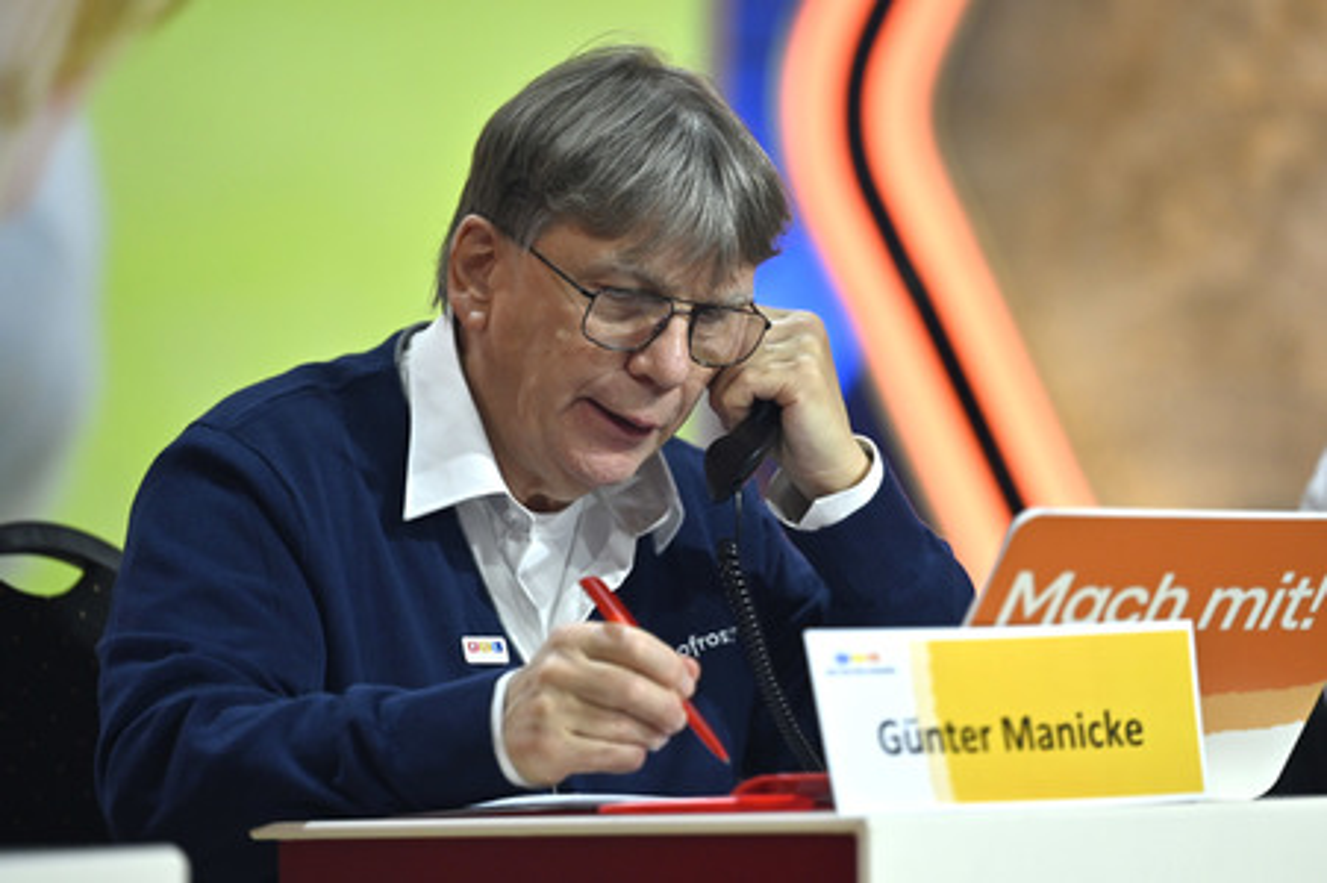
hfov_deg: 12.1
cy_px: 442
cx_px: 664
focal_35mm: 170
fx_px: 6262
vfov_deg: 8.1
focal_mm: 170
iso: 1600
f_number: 2.8
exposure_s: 1/640
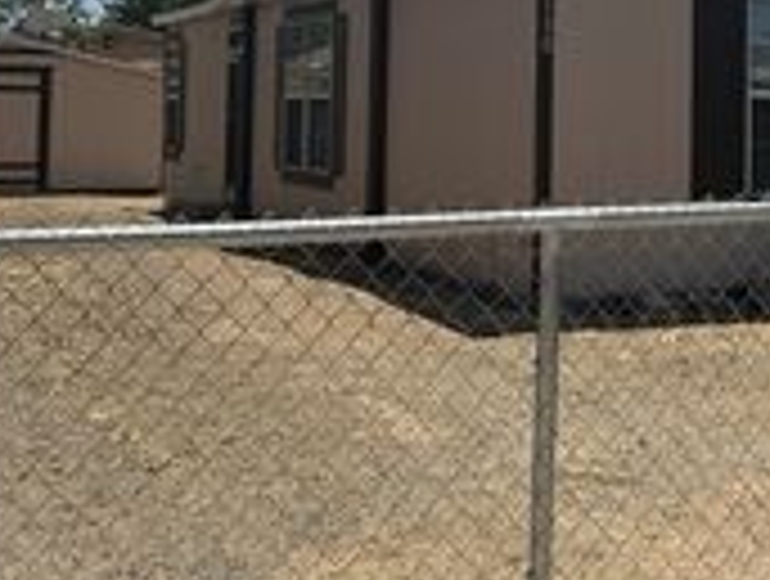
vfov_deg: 20.6
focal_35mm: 70
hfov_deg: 25.7
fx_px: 1560
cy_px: 43
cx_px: 842
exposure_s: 1/6173
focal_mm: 6.76
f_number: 1.78
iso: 80
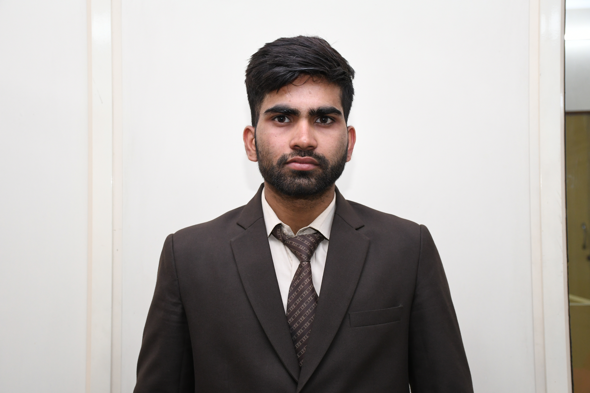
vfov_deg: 26.0
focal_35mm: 52
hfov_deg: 38.2
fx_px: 852
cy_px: 196
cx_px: 295
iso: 1000
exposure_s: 1/125
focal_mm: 35
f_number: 4.5
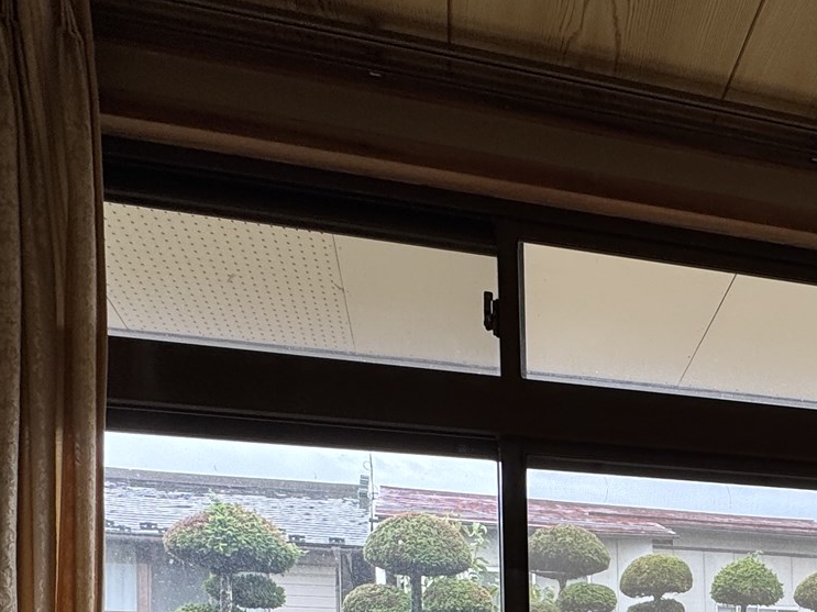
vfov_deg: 30.8
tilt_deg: +1.7
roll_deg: +1.6
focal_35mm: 38
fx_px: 897
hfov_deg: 45.0
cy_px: 765
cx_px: 718
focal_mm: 2.22
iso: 40
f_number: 2.2
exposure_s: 1/127
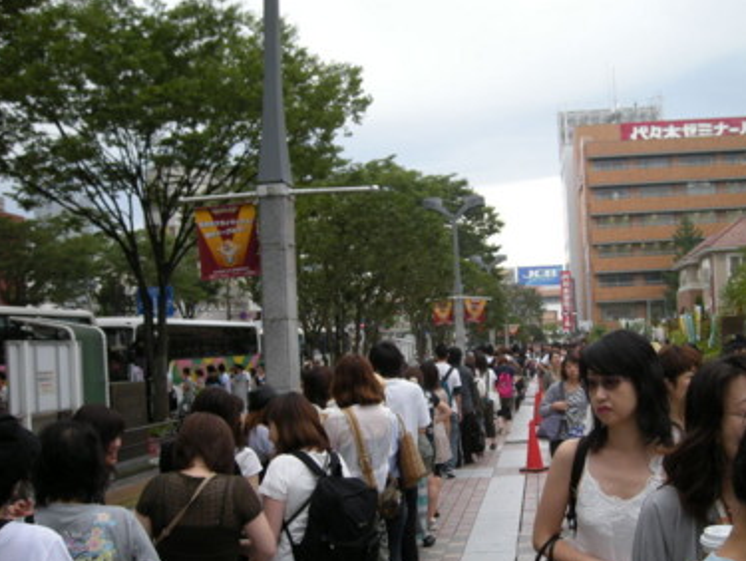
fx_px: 906
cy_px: 304
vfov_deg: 34.4
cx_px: 426
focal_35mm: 42
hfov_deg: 44.6
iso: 64
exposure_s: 1/195
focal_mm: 5.7
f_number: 2.8
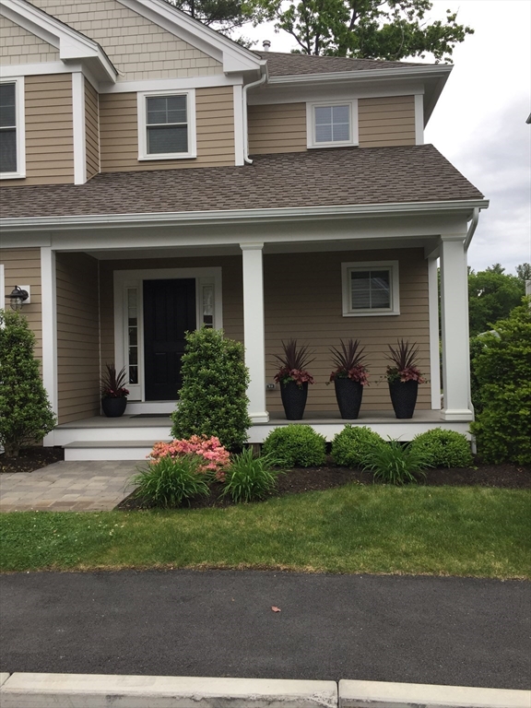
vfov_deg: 61.7
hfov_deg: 48.2
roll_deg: -0.3
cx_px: 266
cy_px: 354
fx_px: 593
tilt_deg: -1.2
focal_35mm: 29
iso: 32
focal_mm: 4.15
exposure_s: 1/388
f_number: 2.2
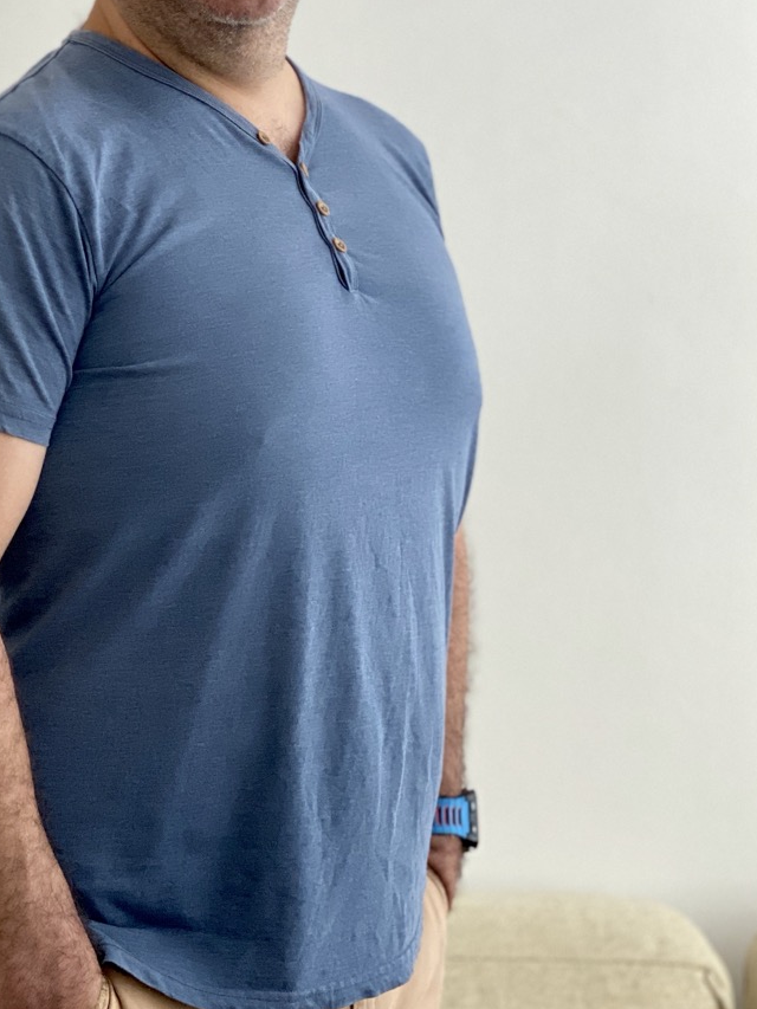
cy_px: 311
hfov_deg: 18.8
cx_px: 216
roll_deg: -0.3
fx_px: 2274
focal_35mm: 78
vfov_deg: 24.9
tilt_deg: -0.5
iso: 200
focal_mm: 6
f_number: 2
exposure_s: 1/122
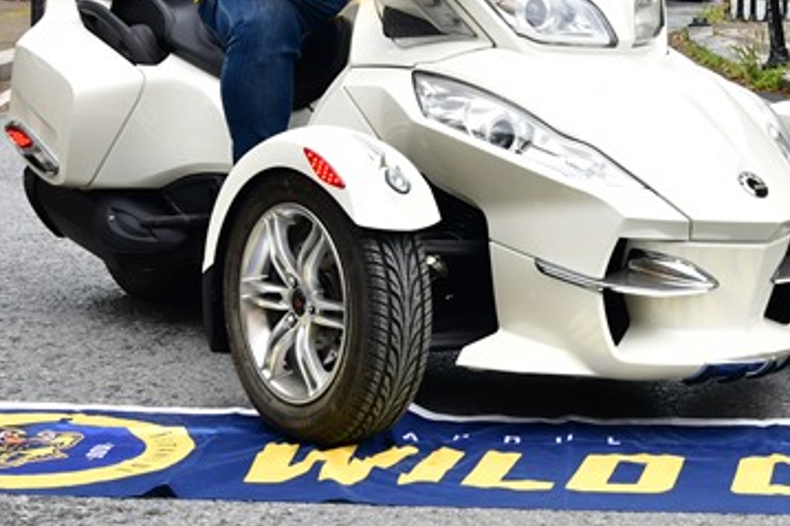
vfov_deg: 13.8
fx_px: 2149
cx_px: 471
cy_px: 14
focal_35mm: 98
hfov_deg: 20.8
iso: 500
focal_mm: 44
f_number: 10
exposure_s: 1/320
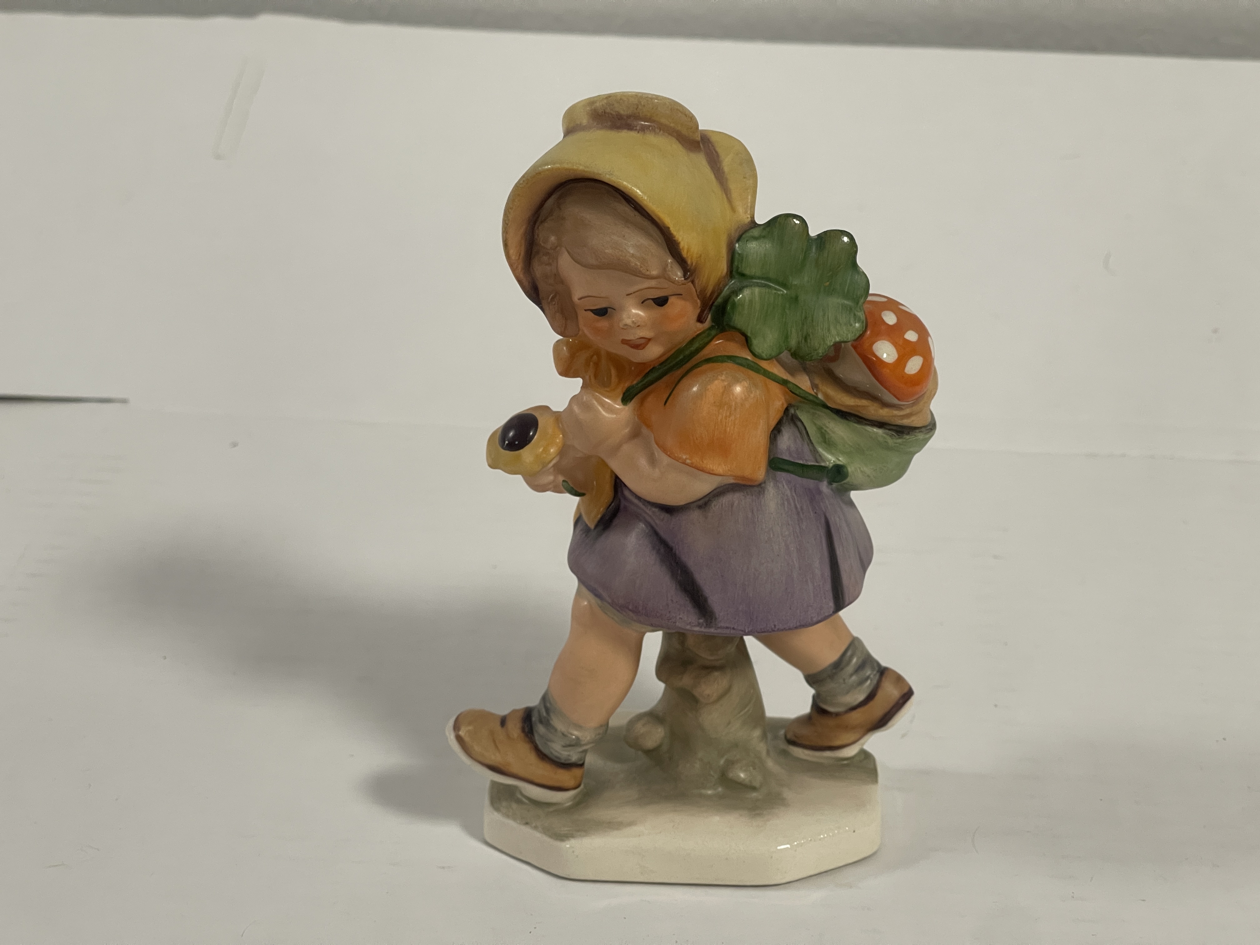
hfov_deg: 30.3
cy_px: 472
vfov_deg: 22.9
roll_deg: -1.3
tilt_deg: -27.5
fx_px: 2330
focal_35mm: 64
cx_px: 630
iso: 160
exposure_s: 1/50
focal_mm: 7.5
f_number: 2.2
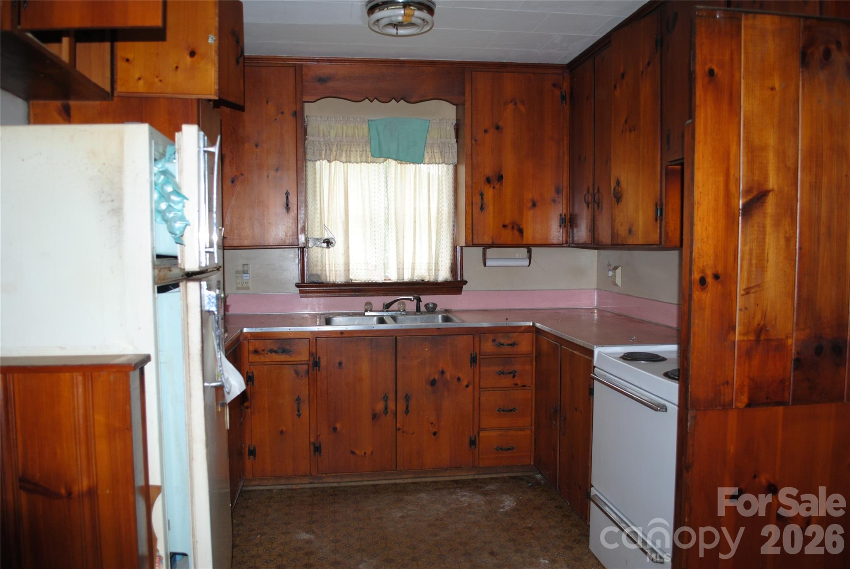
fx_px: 638
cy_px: 284
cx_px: 425
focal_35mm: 27
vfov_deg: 48.0
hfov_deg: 67.3
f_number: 3.5
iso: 200
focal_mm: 18
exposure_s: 1/60
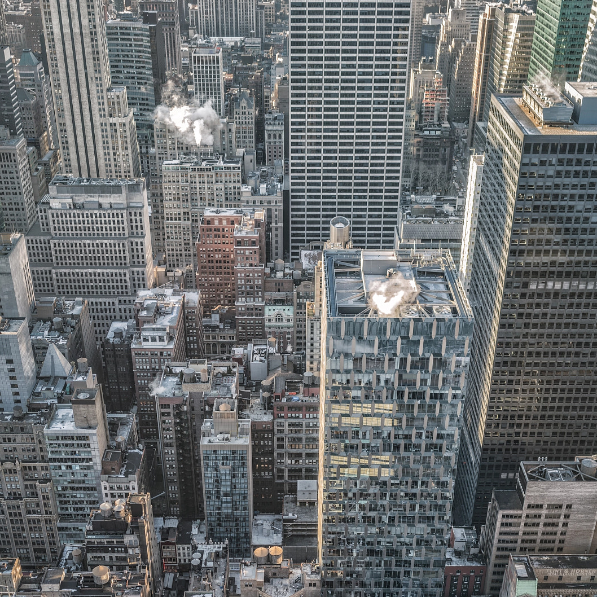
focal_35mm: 45
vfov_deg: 36.8
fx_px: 878
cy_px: 437
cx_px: 299
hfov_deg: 37.6
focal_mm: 35
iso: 100
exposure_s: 1/80
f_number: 3.5
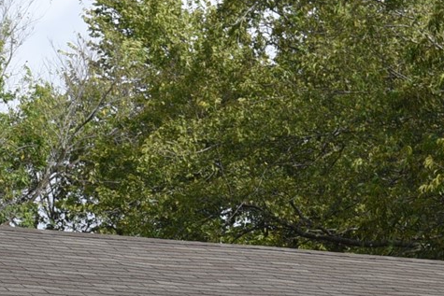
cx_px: 127
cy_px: 617
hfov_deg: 10.2
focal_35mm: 201
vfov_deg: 6.6
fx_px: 2480
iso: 100
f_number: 7.1
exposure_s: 1/200
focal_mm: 44
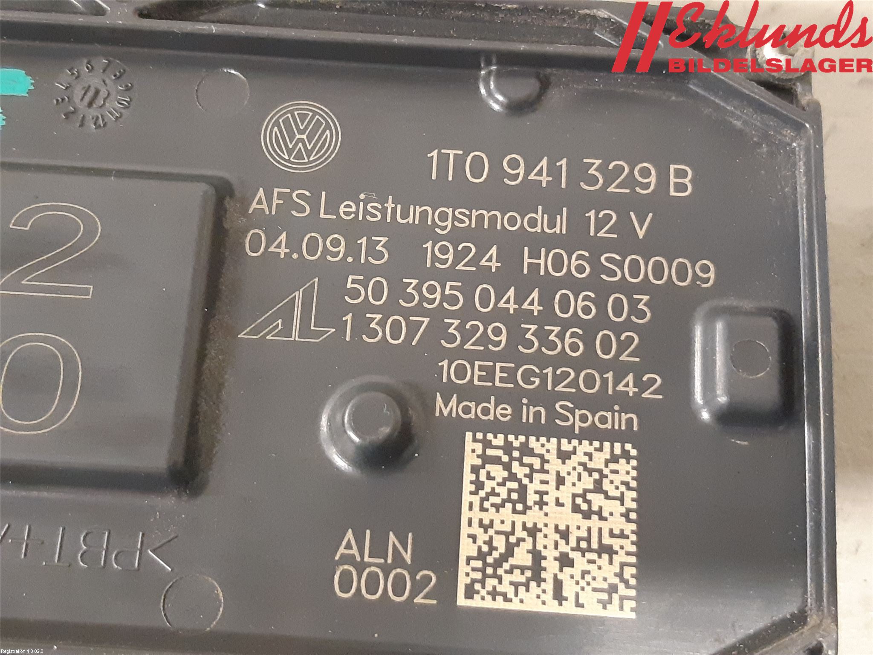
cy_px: 328
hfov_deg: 67.3
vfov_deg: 53.1
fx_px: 656
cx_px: 436
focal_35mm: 26
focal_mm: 3.93
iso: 640
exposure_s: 1/25
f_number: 1.7
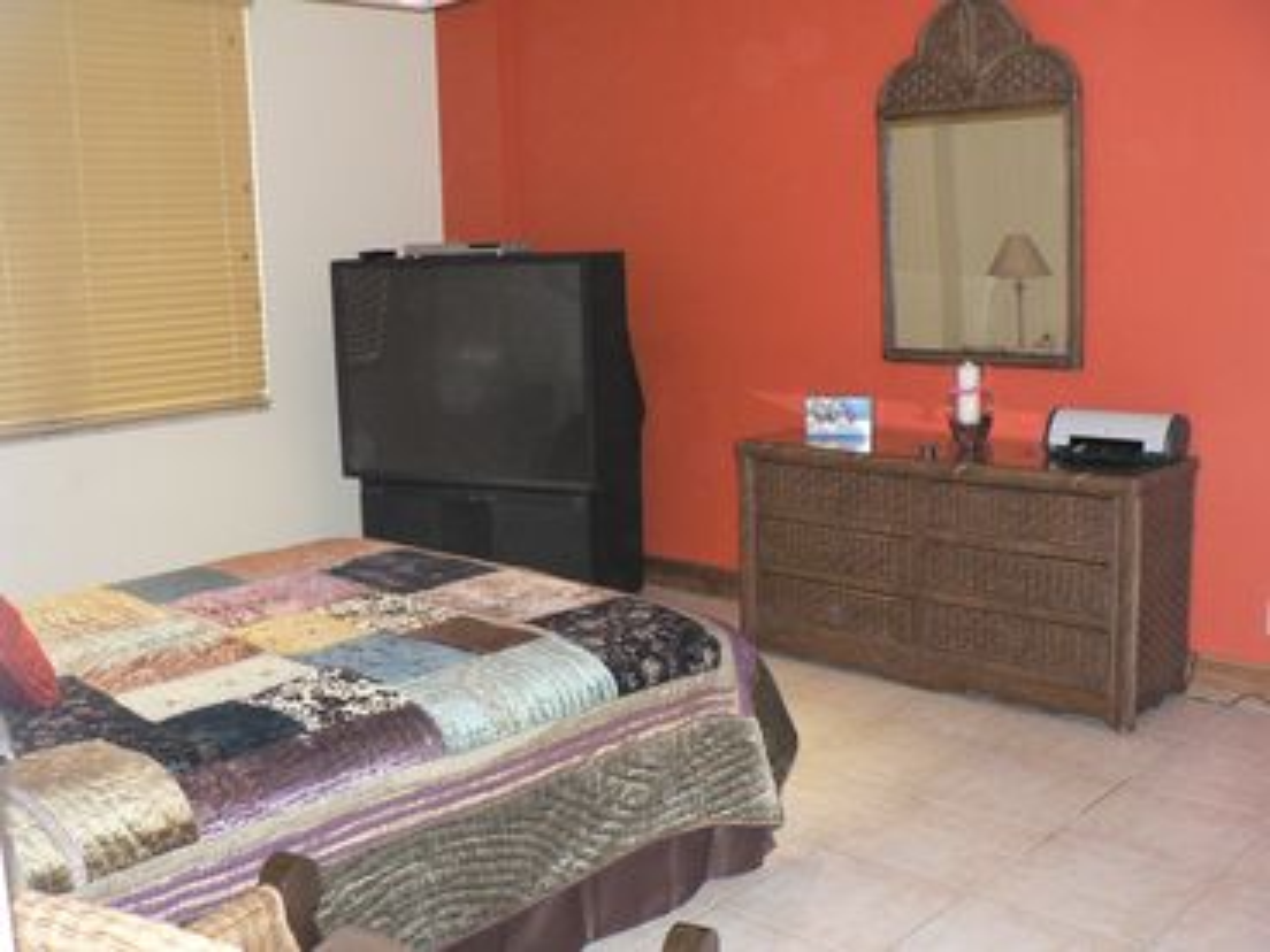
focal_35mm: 36
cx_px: 635
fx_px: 1321
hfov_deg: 51.4
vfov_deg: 39.7
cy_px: 476
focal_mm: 6
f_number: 2.8
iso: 400
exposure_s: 1/60
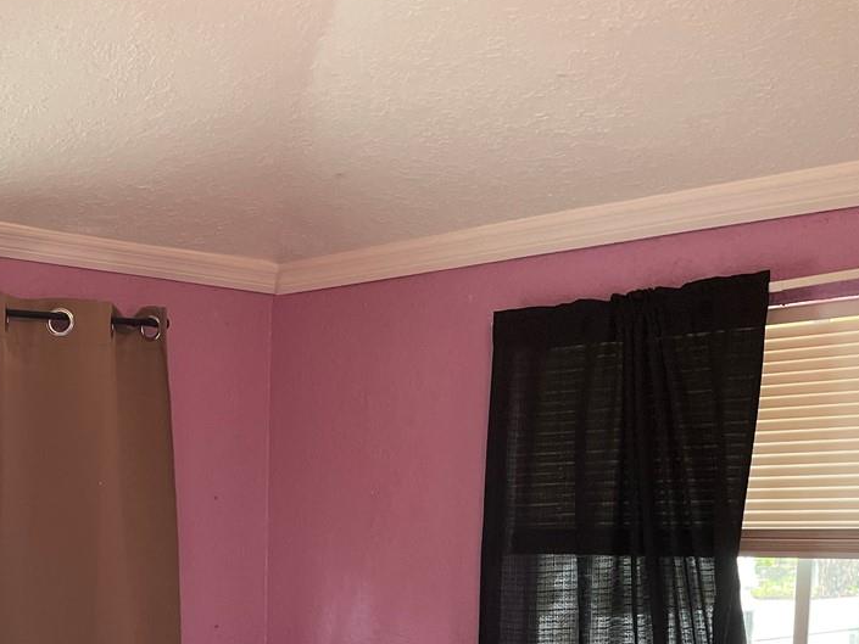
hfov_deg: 30.6
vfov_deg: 23.4
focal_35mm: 59
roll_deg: +0.4
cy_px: 693
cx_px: 19
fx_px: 1464
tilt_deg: -5.2
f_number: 1.6
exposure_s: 1/60
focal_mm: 4.2
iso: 64
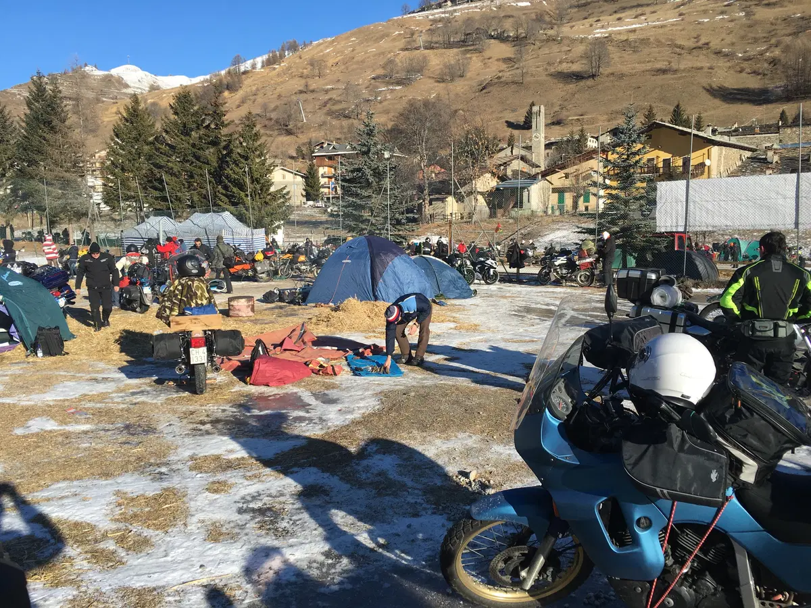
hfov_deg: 61.7
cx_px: 406
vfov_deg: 48.2
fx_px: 679
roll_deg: +0.7
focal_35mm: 29
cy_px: 304
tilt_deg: -5.9
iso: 25
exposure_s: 1/1326
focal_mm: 4.15
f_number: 2.2
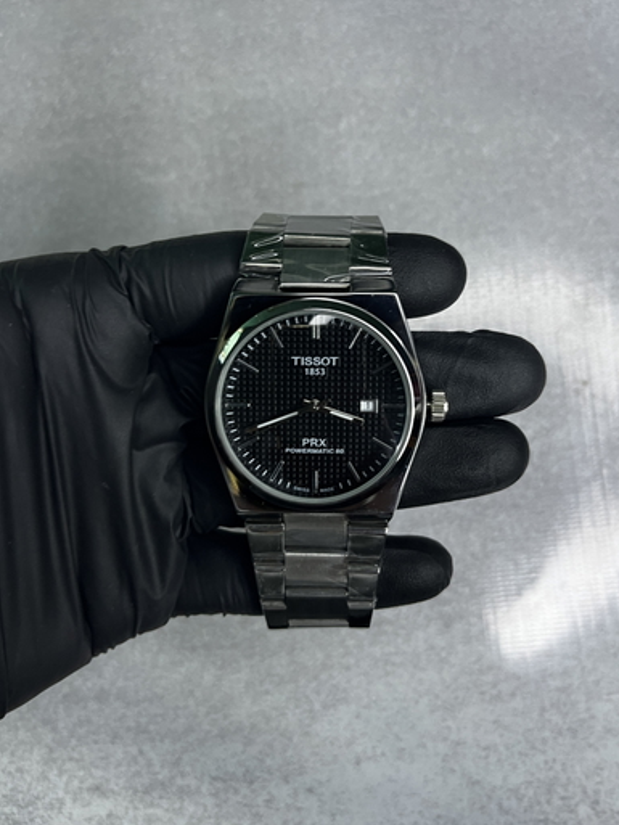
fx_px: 643
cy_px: 400
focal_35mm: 27
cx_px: 318
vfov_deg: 65.3
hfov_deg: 51.4
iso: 64
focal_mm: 5.1
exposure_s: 1/50
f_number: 1.6
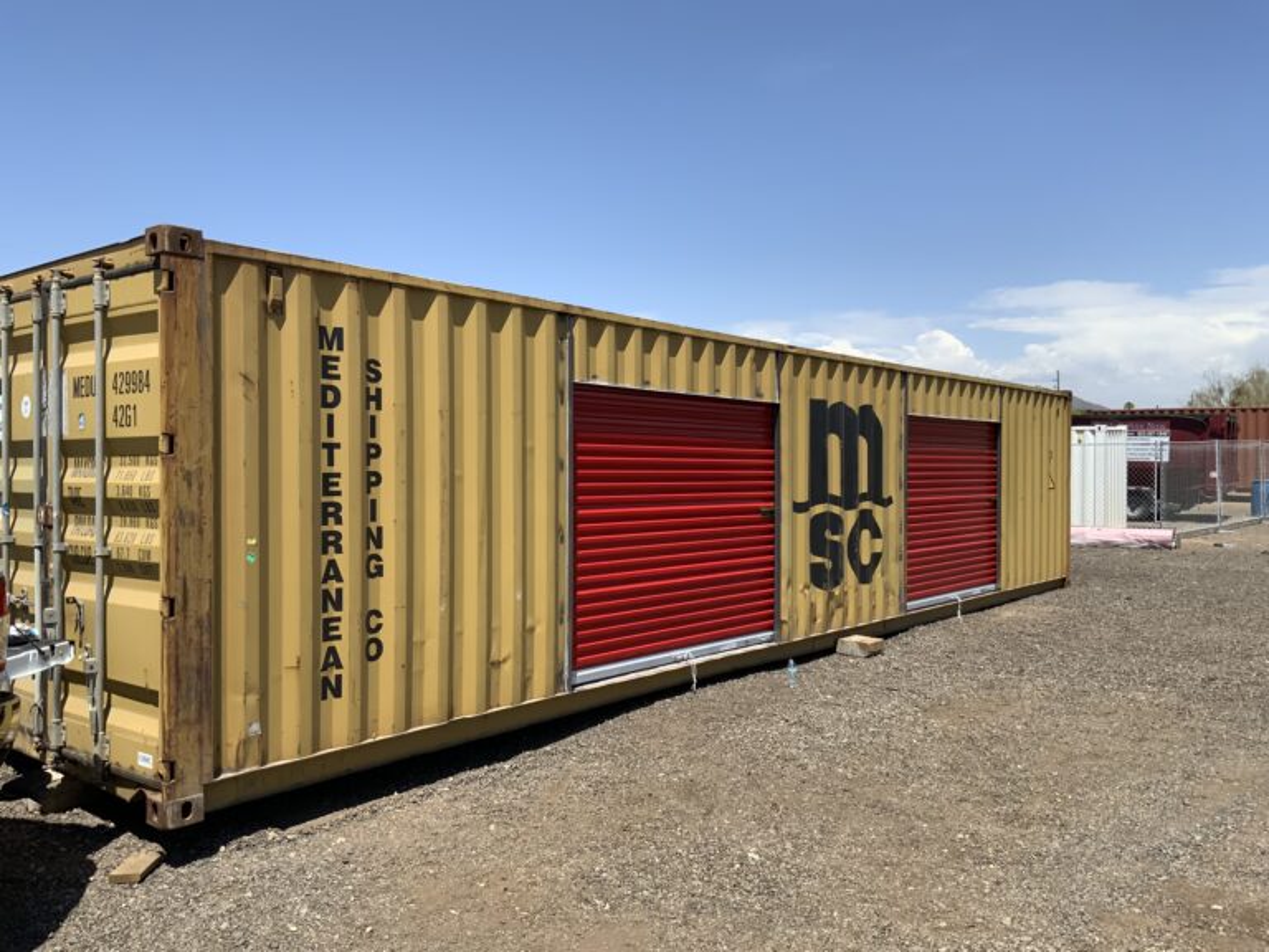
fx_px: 1063
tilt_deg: -3.2
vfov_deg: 48.2
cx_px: 634
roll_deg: -0.2
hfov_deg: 61.7
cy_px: 476
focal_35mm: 29
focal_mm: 3
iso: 16
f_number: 1.8
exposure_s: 1/2058
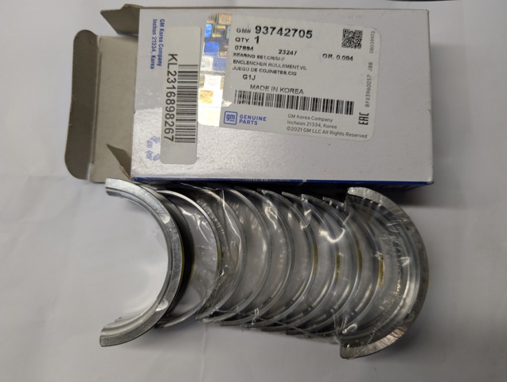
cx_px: 254
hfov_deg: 71.5
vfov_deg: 57.0
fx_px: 352
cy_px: 191
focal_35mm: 24
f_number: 1.68
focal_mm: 6.9
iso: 34
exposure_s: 1/69.8
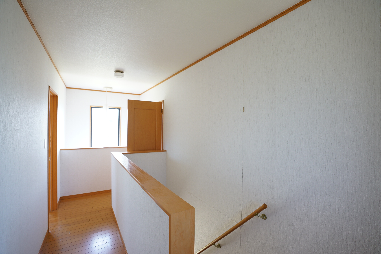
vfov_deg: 73.7
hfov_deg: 96.7
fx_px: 169
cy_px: 127
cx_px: 190
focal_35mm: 16
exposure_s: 1/40
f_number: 4.5
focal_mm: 16
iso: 800
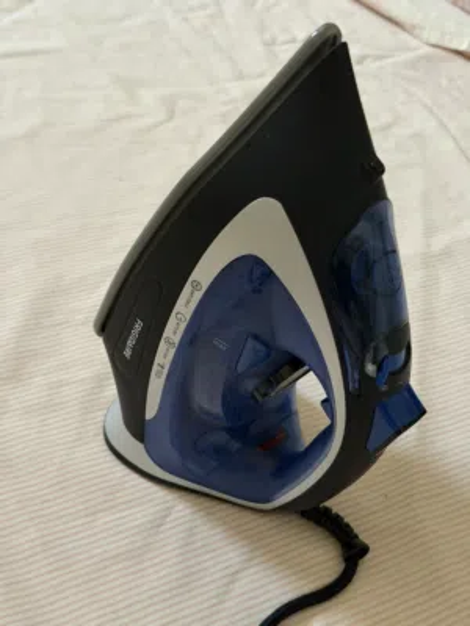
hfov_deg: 30.3
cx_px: 235
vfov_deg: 39.7
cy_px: 313
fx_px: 869
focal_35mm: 48
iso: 800
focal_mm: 6.76
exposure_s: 1/25
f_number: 1.78
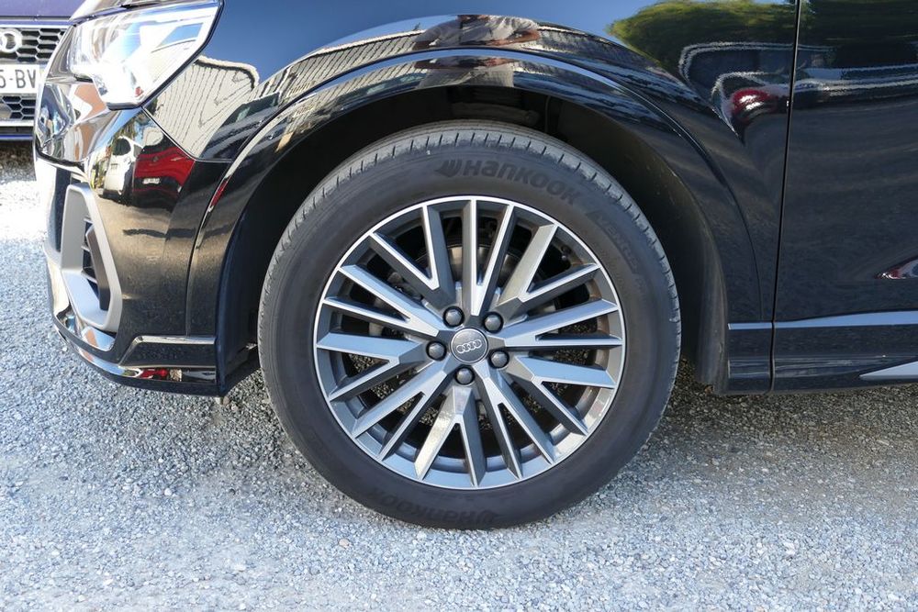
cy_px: 306
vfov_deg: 31.2
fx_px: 1097
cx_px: 459
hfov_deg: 45.4
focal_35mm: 43
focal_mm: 15.51
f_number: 3.2
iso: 160
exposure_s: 1/80
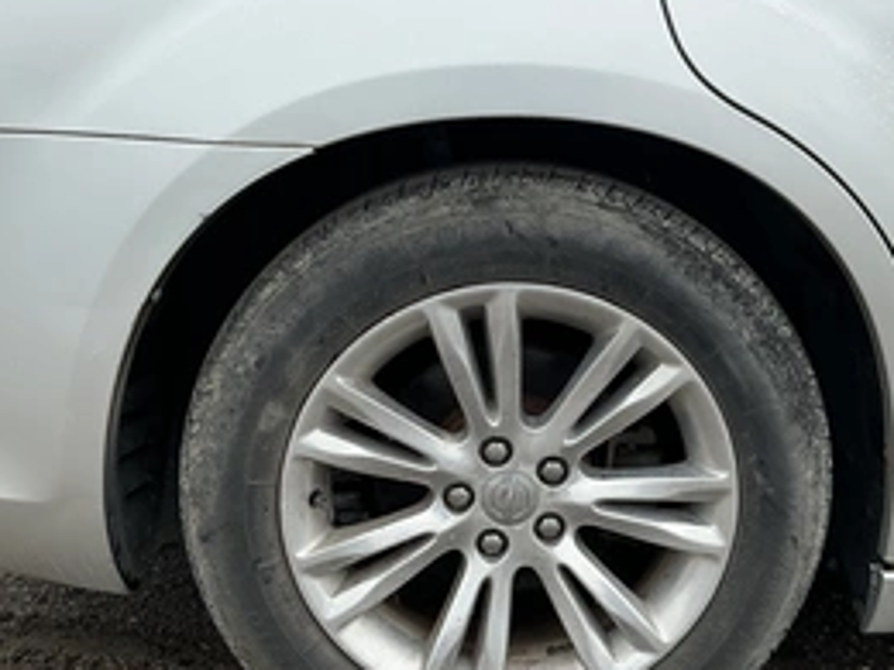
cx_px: 519
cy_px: 464
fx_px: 1111
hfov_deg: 43.7
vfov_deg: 33.2
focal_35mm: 43
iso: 25
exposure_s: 1/586
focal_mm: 3
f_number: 1.8
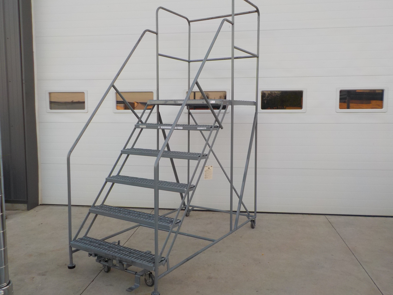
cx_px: 196
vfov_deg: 46.8
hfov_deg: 60.0
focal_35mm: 30
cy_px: 148
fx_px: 341
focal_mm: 4.1
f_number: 3.3
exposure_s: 1/60
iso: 125
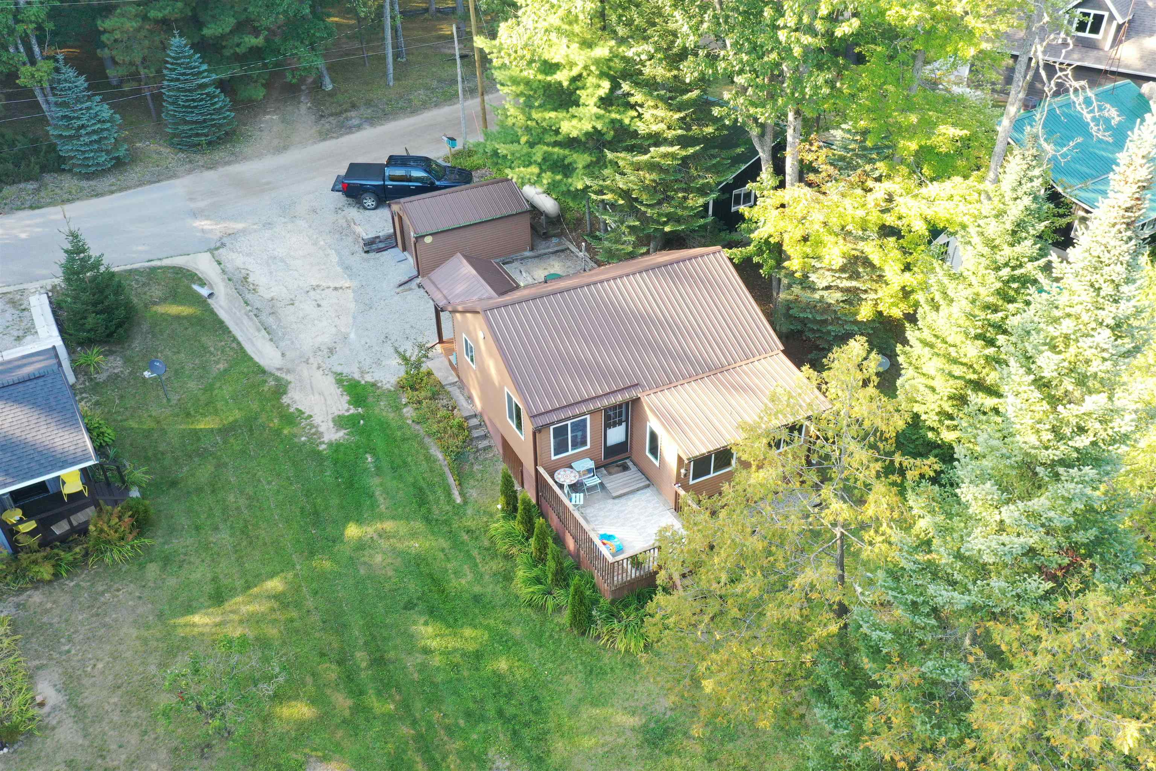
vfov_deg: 46.4
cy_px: 386
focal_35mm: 28
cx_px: 578
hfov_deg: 65.5
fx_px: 899
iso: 320
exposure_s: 1/30
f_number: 7.1
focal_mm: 10.26
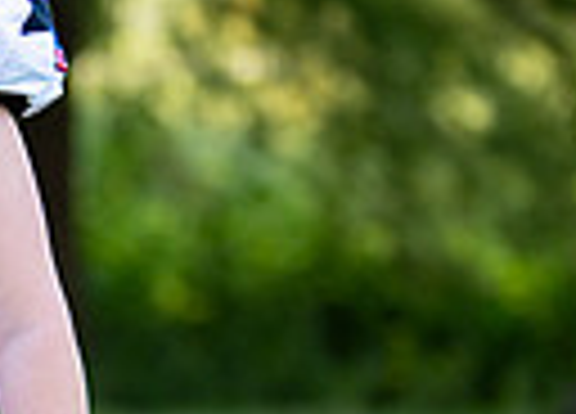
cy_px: 433
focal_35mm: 291
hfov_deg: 6.8
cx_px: -159
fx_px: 4771
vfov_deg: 5.0
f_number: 1.2
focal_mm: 50
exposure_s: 1/1250
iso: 100
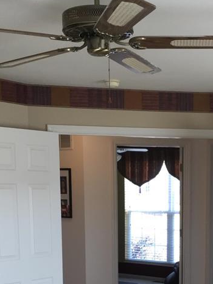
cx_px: 175
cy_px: 268
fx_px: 558
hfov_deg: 21.3
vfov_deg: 27.3
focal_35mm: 68
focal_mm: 3.3
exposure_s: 1/30
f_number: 2.4
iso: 25
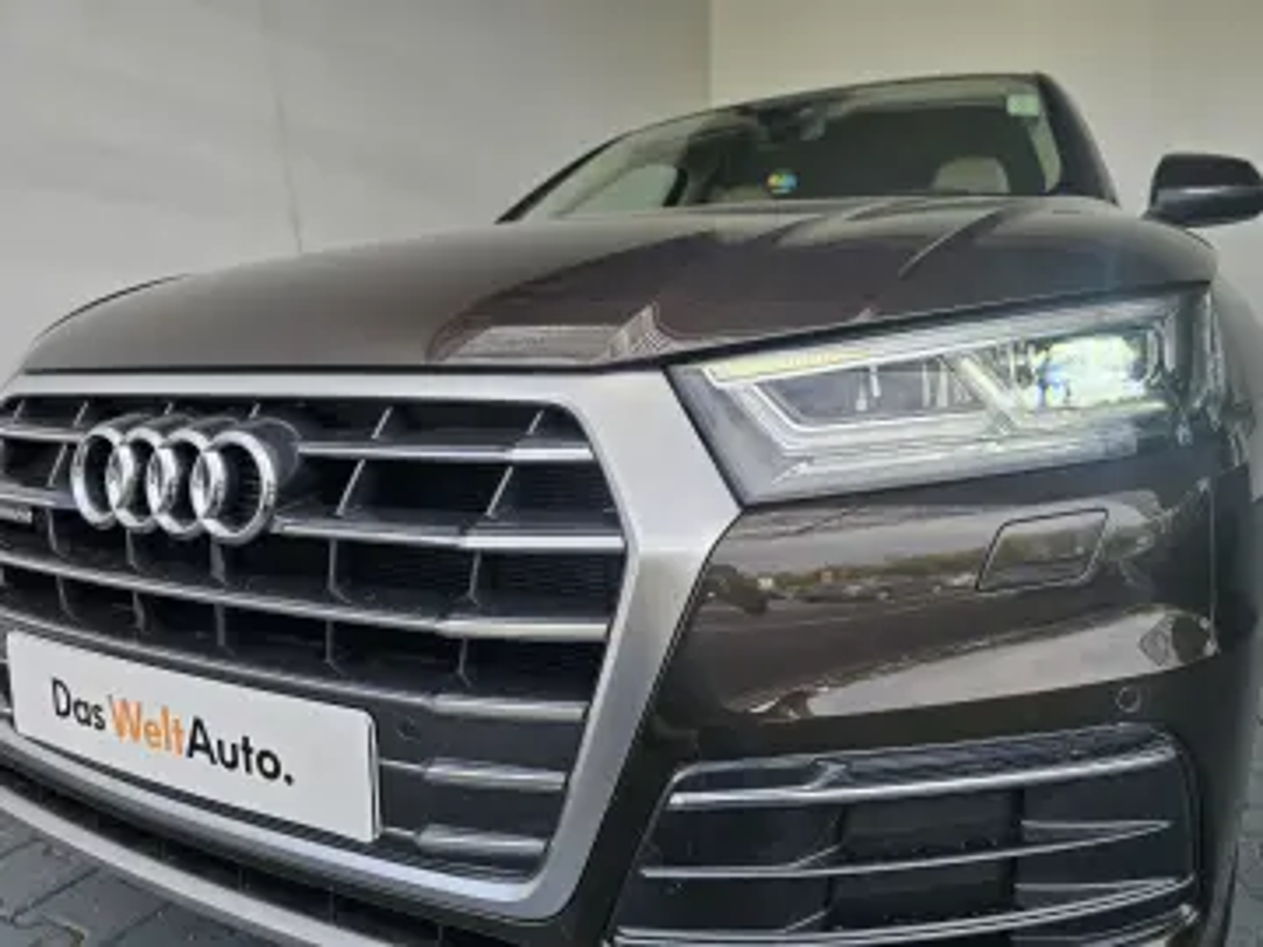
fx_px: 839
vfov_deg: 58.9
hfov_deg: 73.9
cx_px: 632
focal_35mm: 23
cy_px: 474
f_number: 1.7
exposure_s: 1/190
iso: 10
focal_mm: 6.3
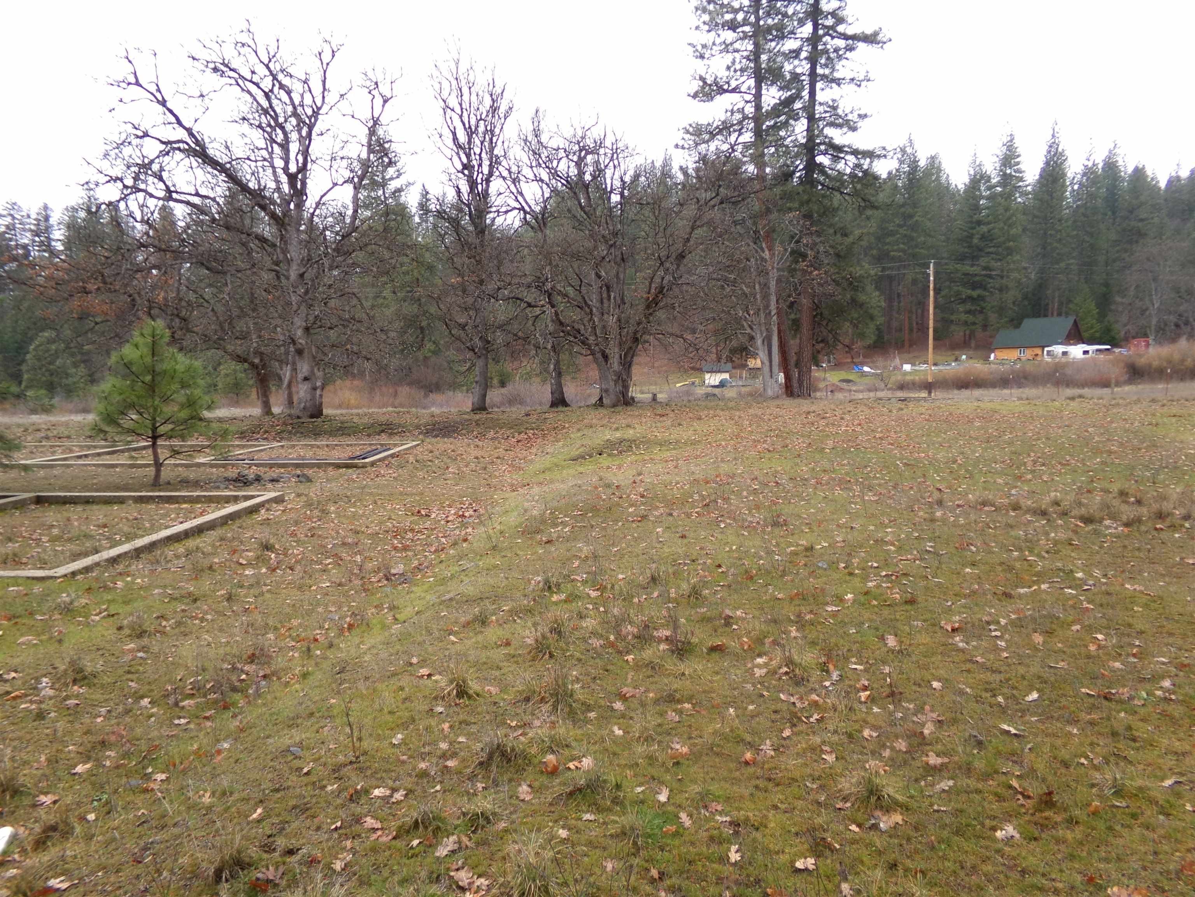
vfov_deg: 56.8
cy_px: 448
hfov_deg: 71.6
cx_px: 598
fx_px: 829
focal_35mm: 24
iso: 100
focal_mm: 4.3
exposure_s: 1/180
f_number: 3.7
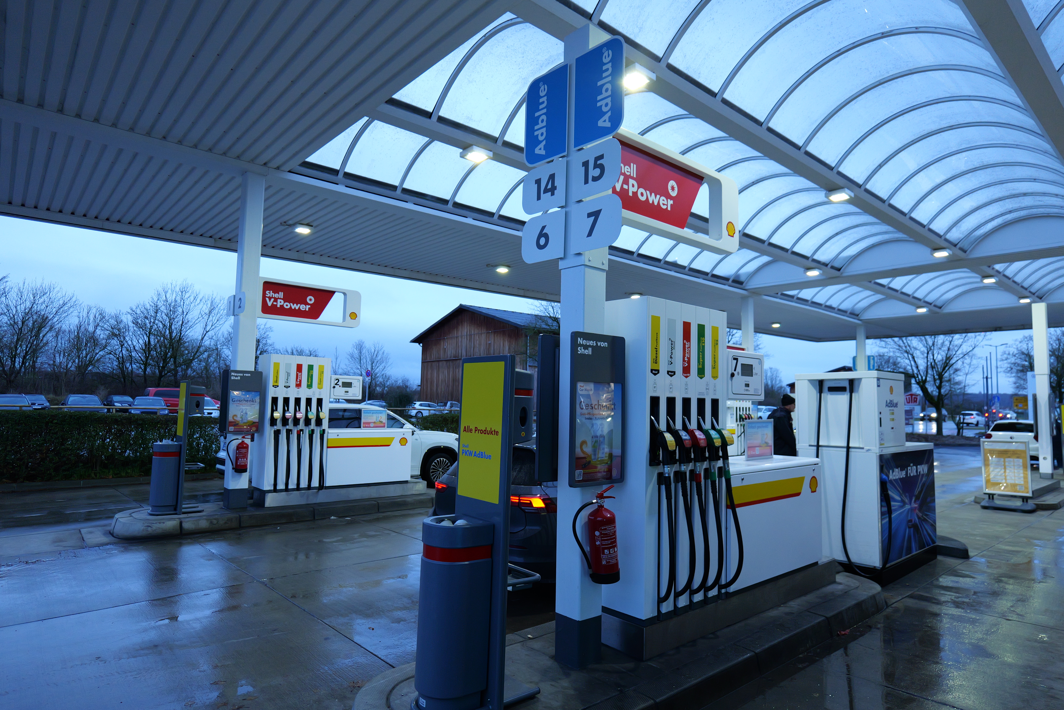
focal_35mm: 20
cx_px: 532
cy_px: 355
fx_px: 591
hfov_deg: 84.0
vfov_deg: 61.9
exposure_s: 1/400
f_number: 3.5
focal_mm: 20
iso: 2000
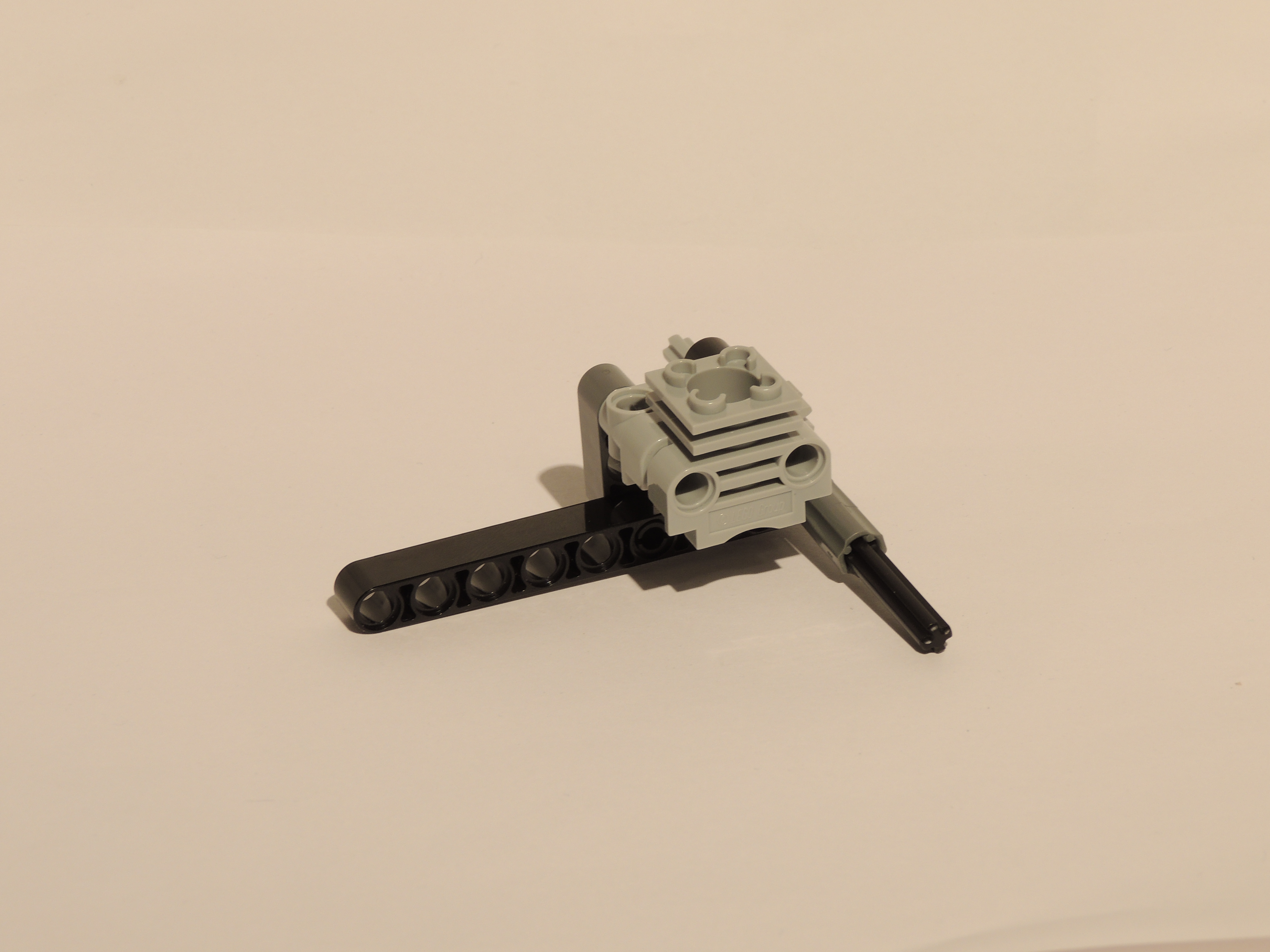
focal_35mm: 135
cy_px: 476
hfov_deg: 14.6
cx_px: 635
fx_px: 4953
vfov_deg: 11.0
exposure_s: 1/2.5
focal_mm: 24
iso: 100
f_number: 6.8
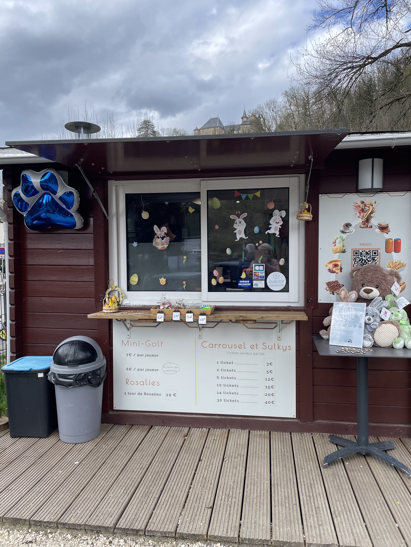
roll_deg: +0.9
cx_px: 206
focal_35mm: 26
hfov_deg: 53.1
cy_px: 274
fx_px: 412
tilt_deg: -1.4
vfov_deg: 67.3
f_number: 1.6
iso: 32
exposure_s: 1/831
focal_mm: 4.2
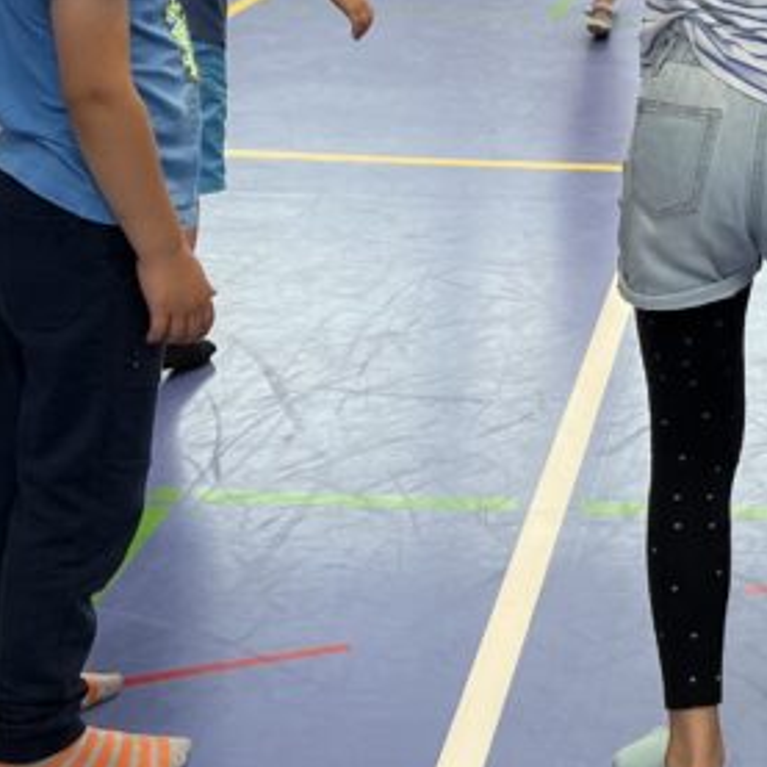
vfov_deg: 19.3
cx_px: 1011
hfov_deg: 18.9
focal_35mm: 85
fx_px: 2131
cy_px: -138
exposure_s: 1/128
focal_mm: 5.7
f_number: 1.5
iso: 40
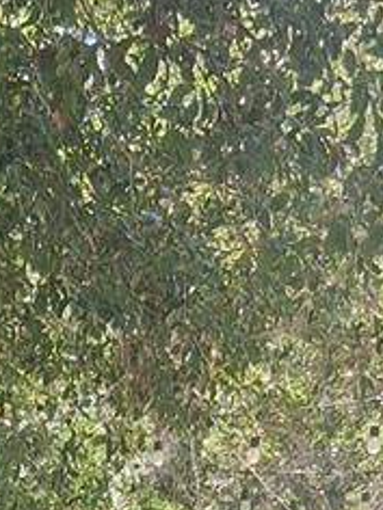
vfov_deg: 13.1
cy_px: 998
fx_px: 1947
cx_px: -199
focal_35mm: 132
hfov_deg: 10.8
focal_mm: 3.98
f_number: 1.8
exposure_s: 1/129
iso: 25
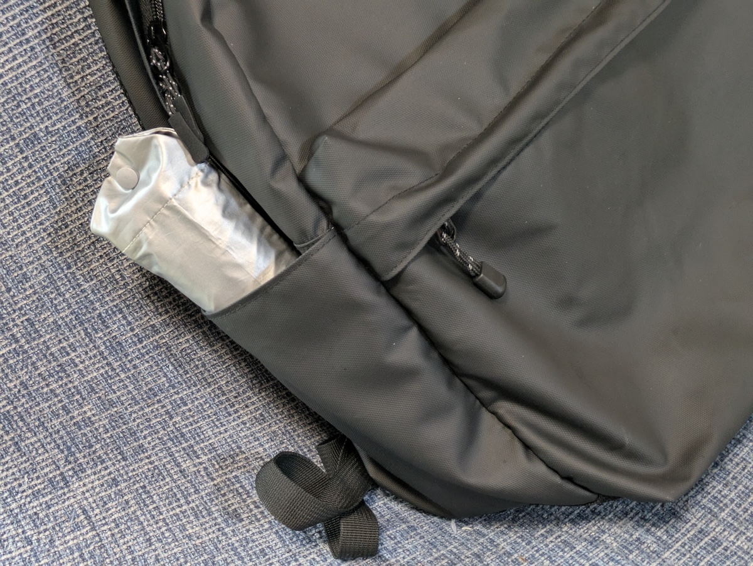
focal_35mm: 51
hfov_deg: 37.5
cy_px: 283
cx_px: 376
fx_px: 1110
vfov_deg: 28.6
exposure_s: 1/25
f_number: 1.89
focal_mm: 5.43
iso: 185
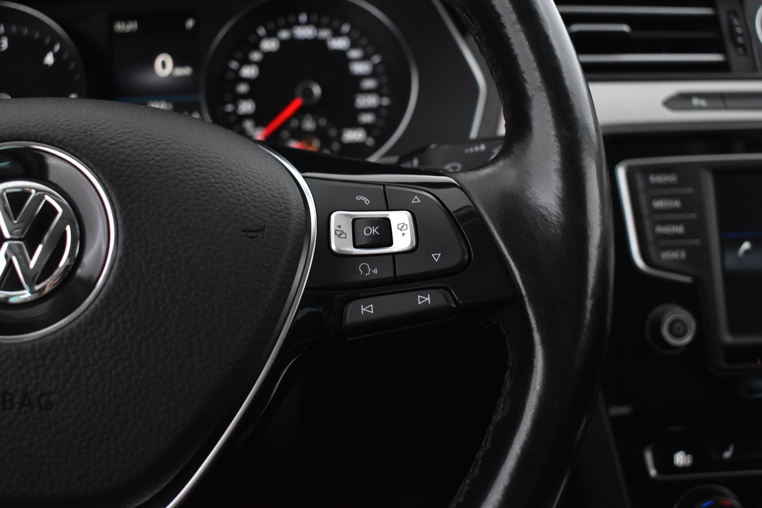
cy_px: 254
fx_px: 794
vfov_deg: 35.5
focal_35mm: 38
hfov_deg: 51.3
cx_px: 381
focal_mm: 25
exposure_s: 1/40
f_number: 4
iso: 3200
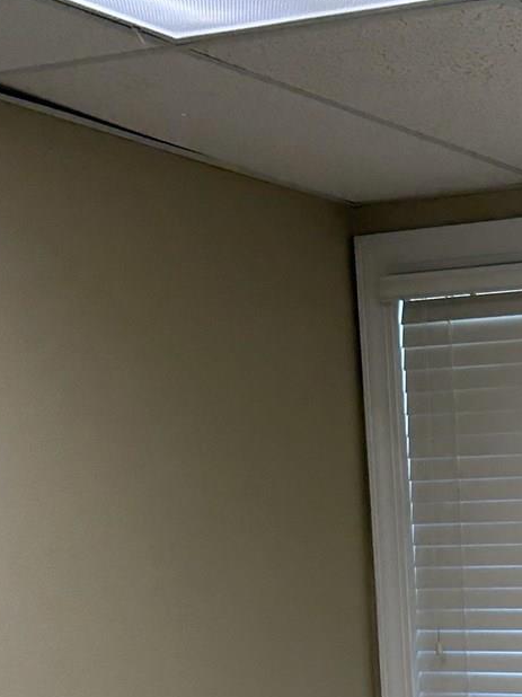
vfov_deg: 17.3
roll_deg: +1.7
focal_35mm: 97
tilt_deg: -18.3
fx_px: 1952
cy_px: 1165
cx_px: 723
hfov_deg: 14.4
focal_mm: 5.7
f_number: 1.5
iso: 50
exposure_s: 1/120
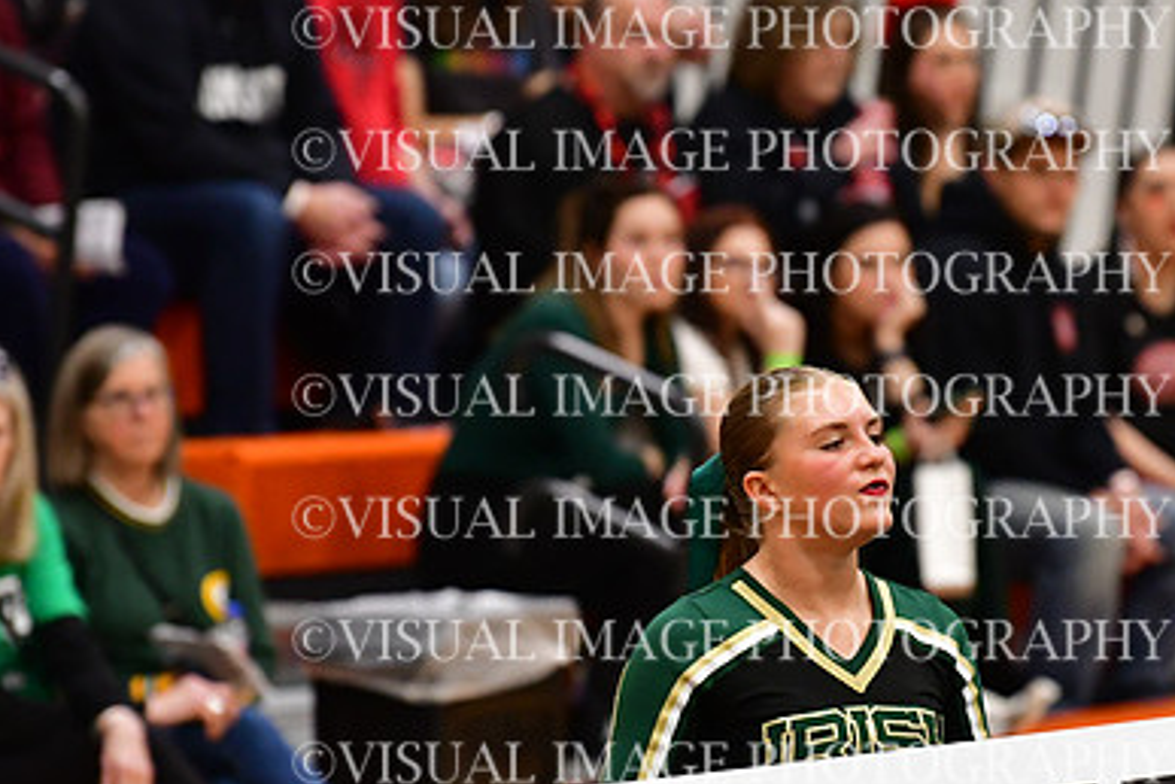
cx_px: 732
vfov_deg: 3.1
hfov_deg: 4.6
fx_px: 14686
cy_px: 579
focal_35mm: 450
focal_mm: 200
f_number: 3.5
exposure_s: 1/500
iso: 4000
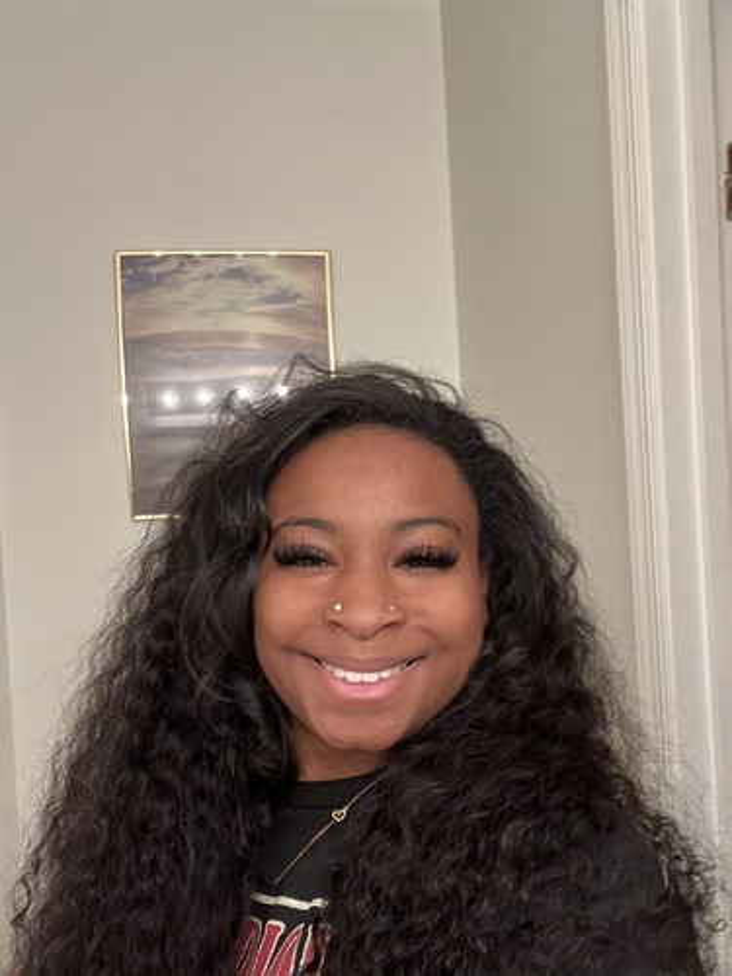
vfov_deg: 60.0
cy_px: 488
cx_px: 366
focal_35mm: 30
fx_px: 846
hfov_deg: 46.8
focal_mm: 2.71
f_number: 2.2
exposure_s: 1/40
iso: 250
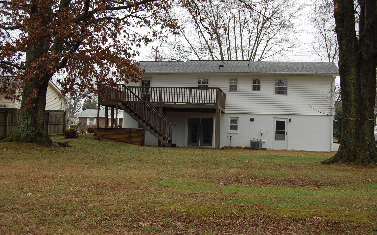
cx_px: 188
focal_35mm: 46
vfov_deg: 28.0
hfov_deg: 43.5
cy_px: 112
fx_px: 473
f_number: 6.3
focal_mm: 30
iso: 200
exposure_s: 1/160
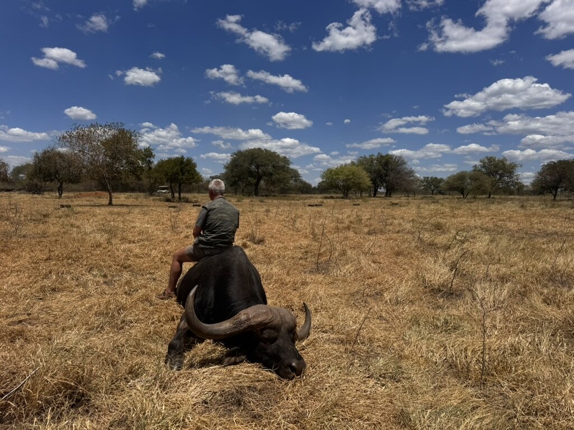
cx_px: 287
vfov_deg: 56.8
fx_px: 398
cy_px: 215
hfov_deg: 71.6
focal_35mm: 24
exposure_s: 1/9009
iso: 80
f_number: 1.78
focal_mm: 6.76
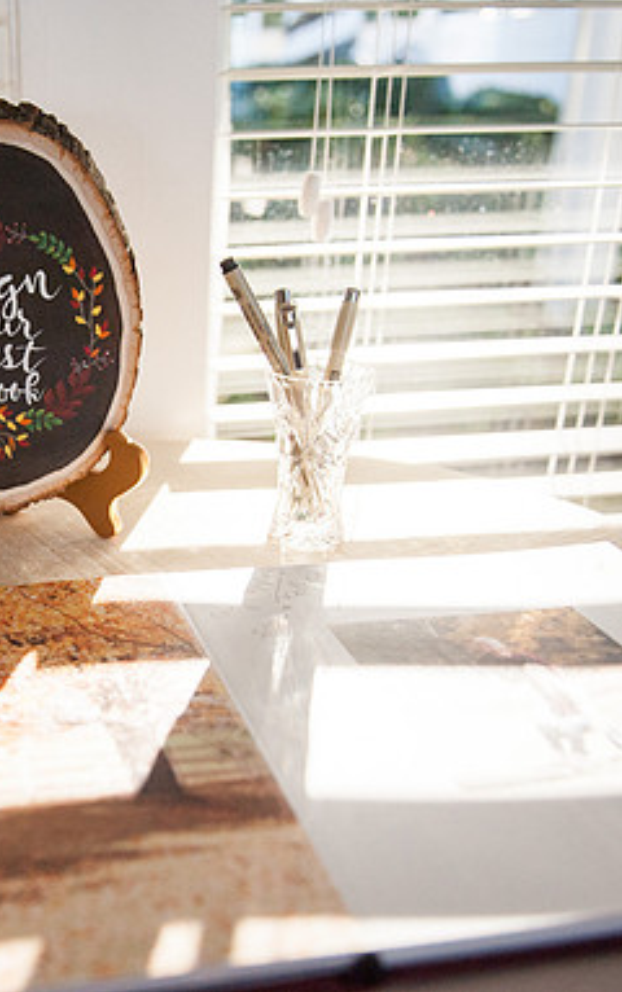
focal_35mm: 37
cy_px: 495
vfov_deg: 52.7
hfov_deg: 32.3
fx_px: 1002
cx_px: 29
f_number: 2.8
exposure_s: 1/5000
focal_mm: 24
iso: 1000
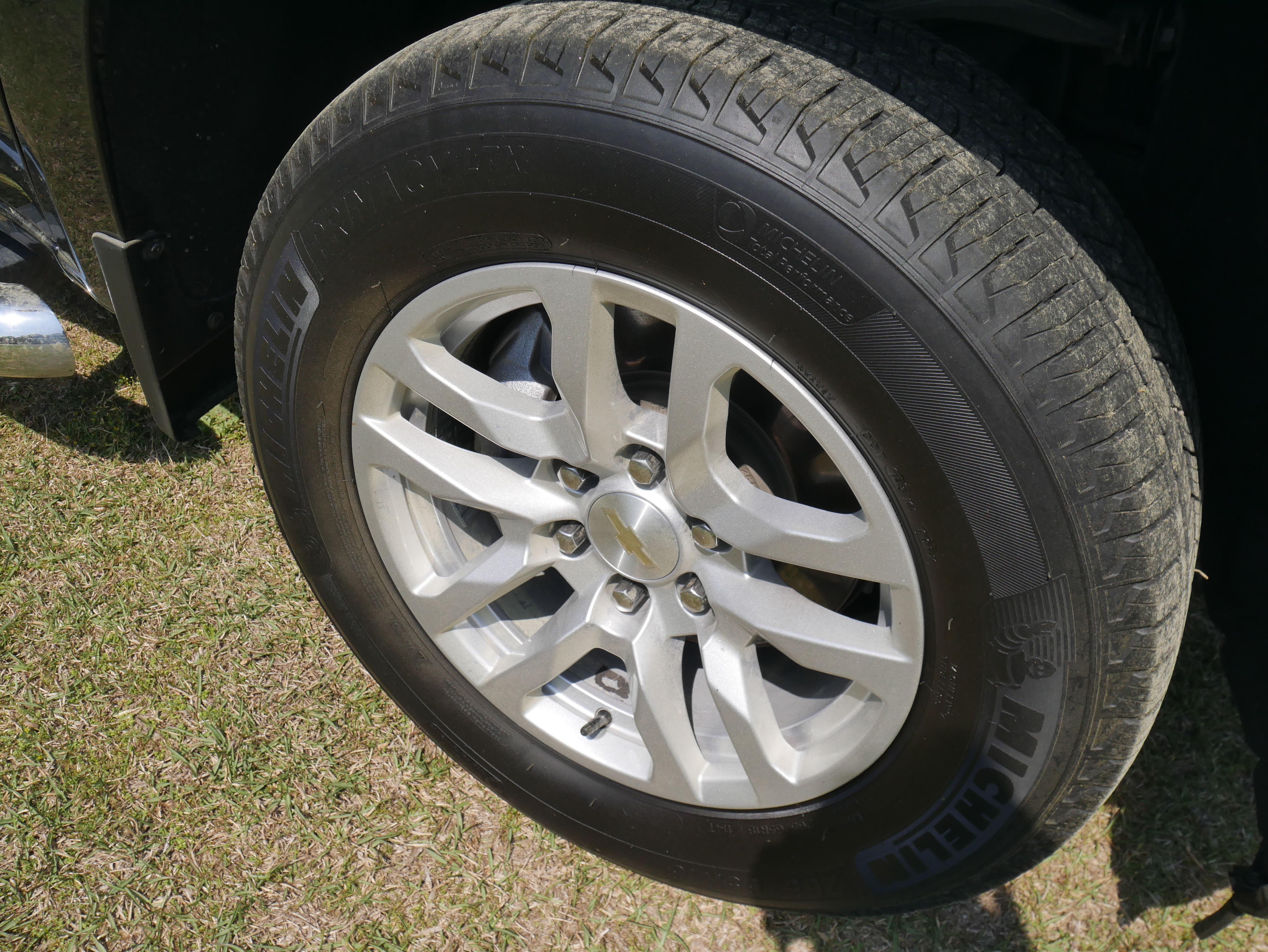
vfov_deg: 49.8
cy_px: 476
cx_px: 634
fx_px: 1026
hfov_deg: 63.4
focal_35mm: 28
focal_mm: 14
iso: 200
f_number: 8
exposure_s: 1/640
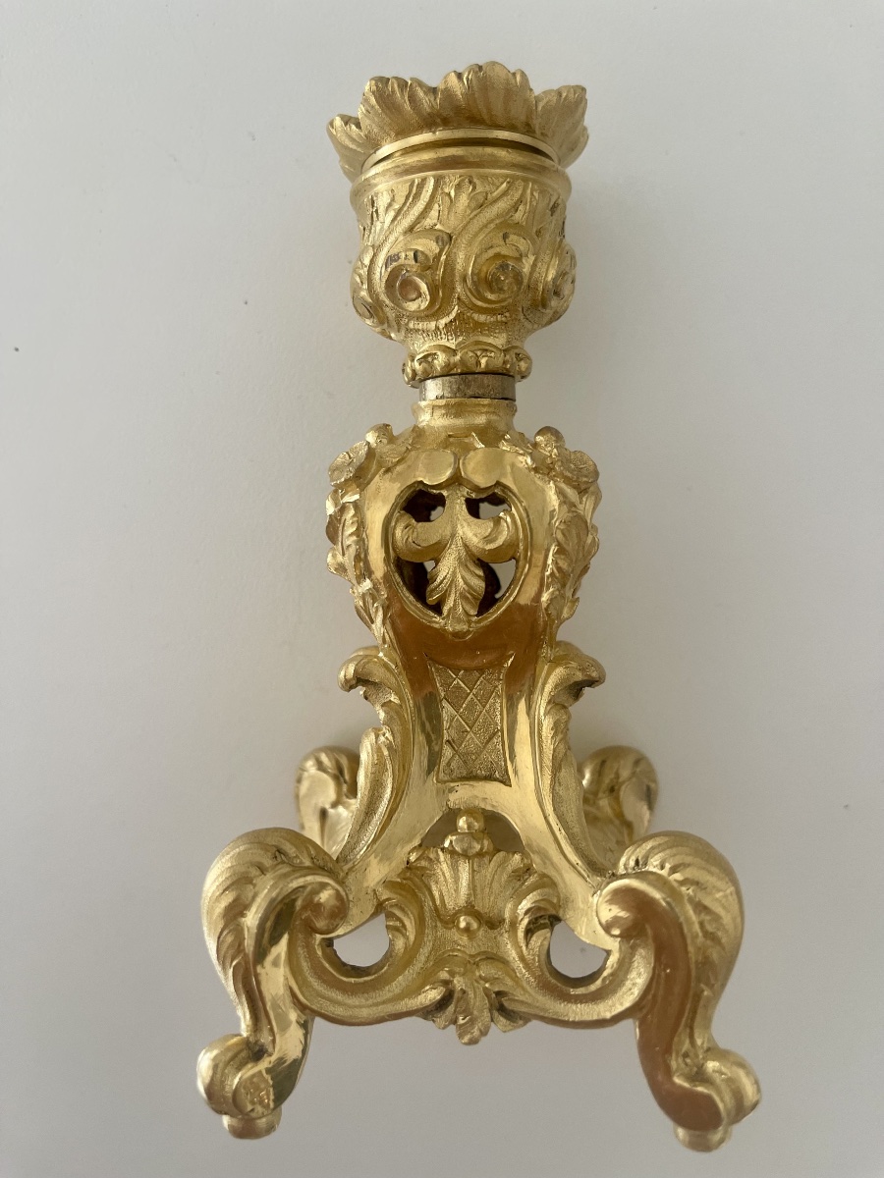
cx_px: 442
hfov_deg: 54.9
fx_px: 851
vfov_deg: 69.4
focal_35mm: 25
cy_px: 589
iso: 125
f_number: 1.6
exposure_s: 1/111
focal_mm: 5.1
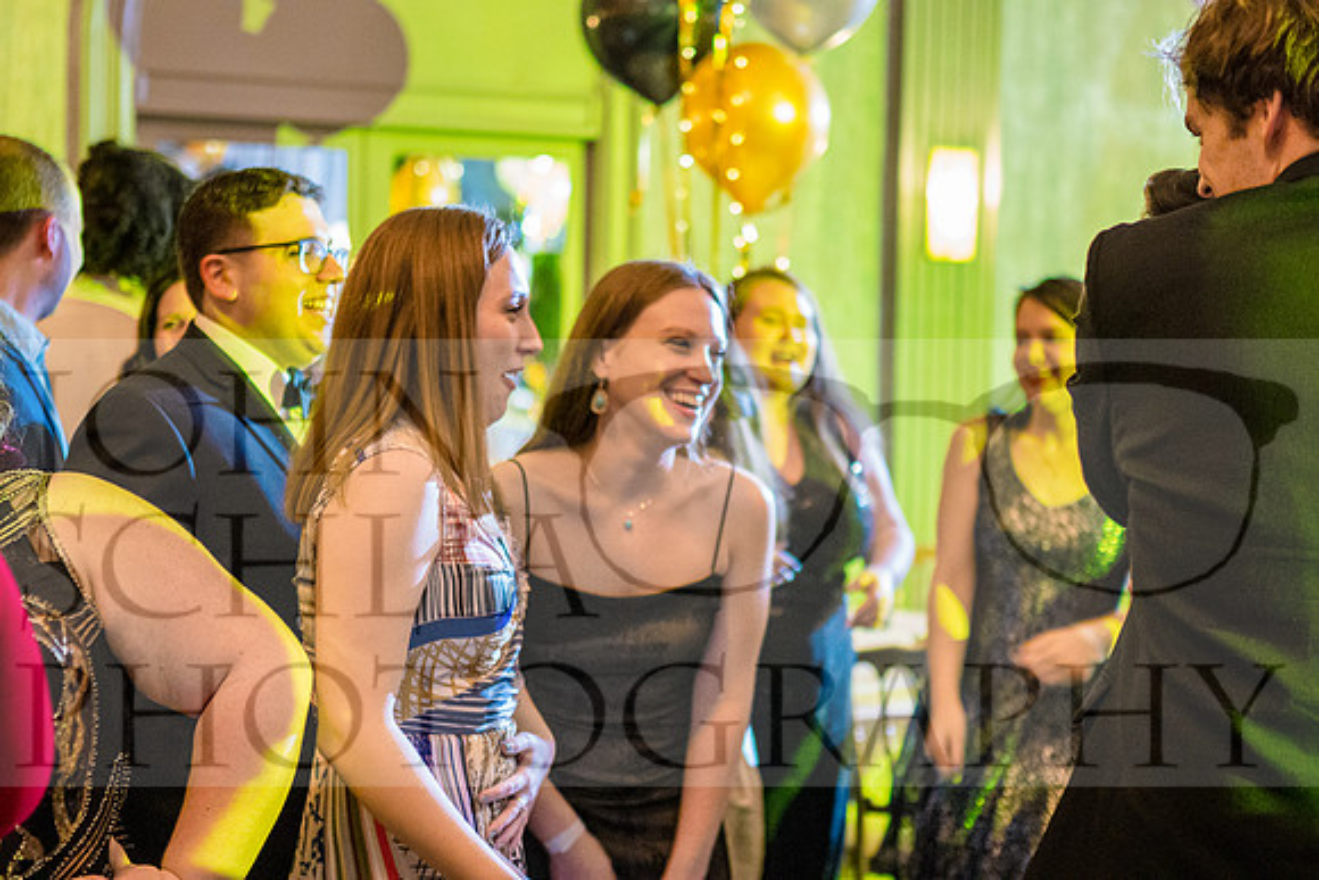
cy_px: 440
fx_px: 1906
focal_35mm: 52
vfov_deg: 26.0
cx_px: 660
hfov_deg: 38.2
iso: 4000
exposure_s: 1/40
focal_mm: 35
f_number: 1.4
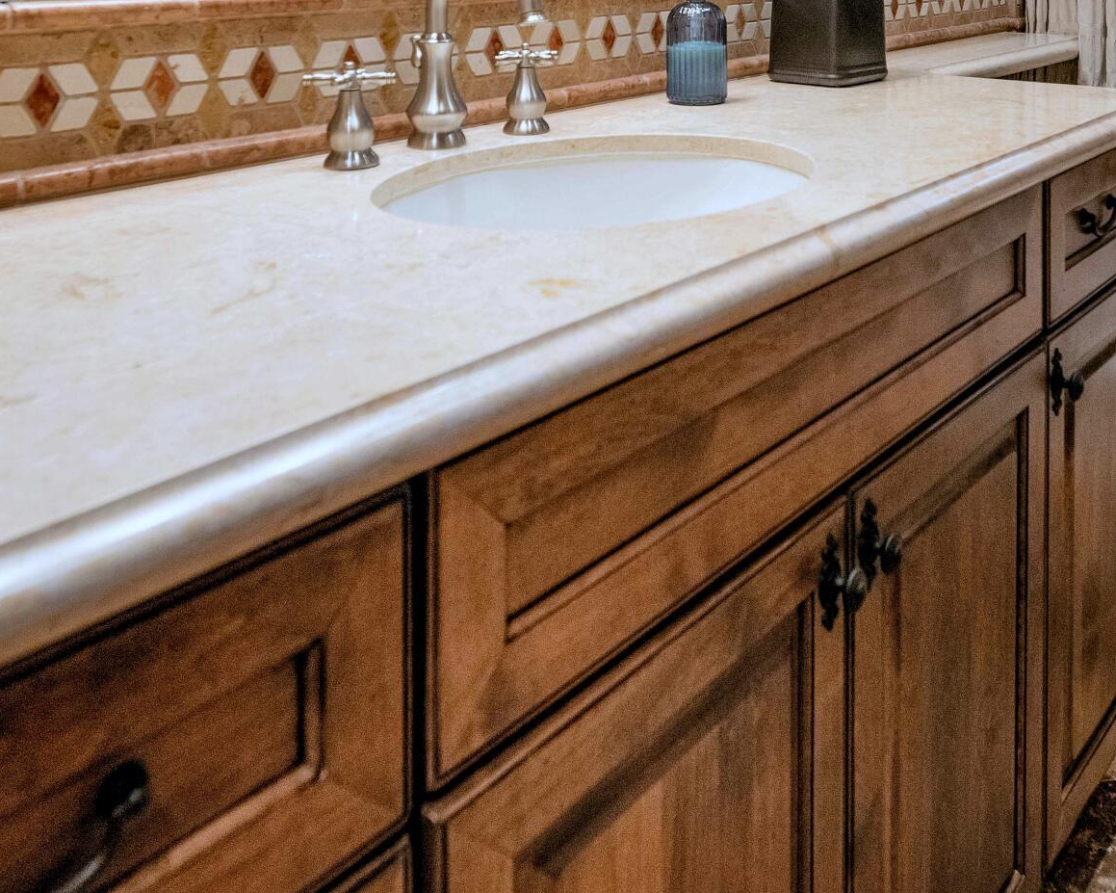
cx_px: 724
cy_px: -16
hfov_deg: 52.1
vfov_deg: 38.2
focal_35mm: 34
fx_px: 1123
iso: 1000
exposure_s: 1/125
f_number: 4
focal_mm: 14
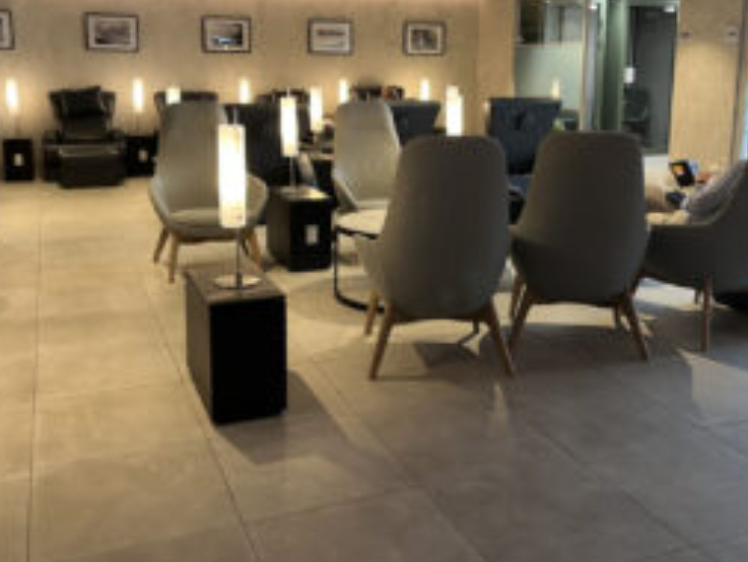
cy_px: 198
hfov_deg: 50.1
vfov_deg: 38.4
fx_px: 800
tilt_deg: -9.1
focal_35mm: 37
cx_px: 373
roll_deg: +1.7
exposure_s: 1/50
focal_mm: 5.1
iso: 125
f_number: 1.6
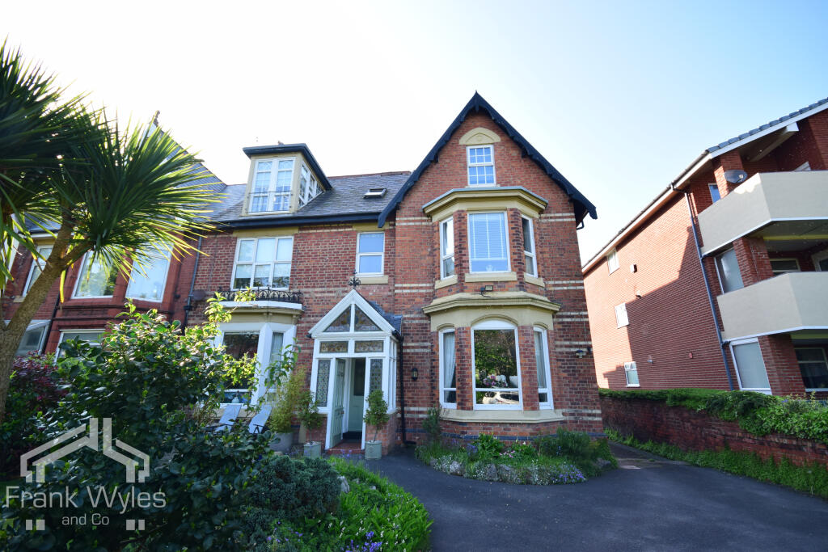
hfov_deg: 95.0
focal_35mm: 16
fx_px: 380
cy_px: 276
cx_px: 414
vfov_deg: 72.1
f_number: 10
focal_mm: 11
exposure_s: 1/200
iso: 320
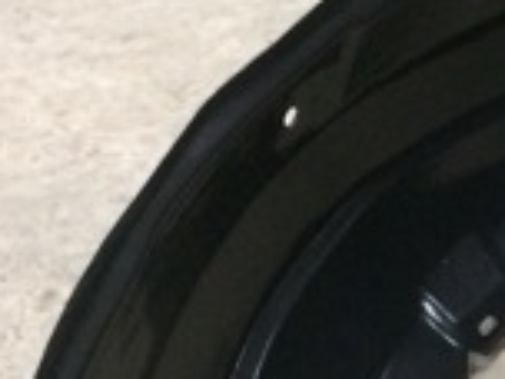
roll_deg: -8.7
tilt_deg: -39.4
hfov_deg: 14.4
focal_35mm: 122
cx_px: 887
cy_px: 442
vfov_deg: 11.9
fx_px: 1780
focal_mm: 4.15
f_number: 2.2
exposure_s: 1/33
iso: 320
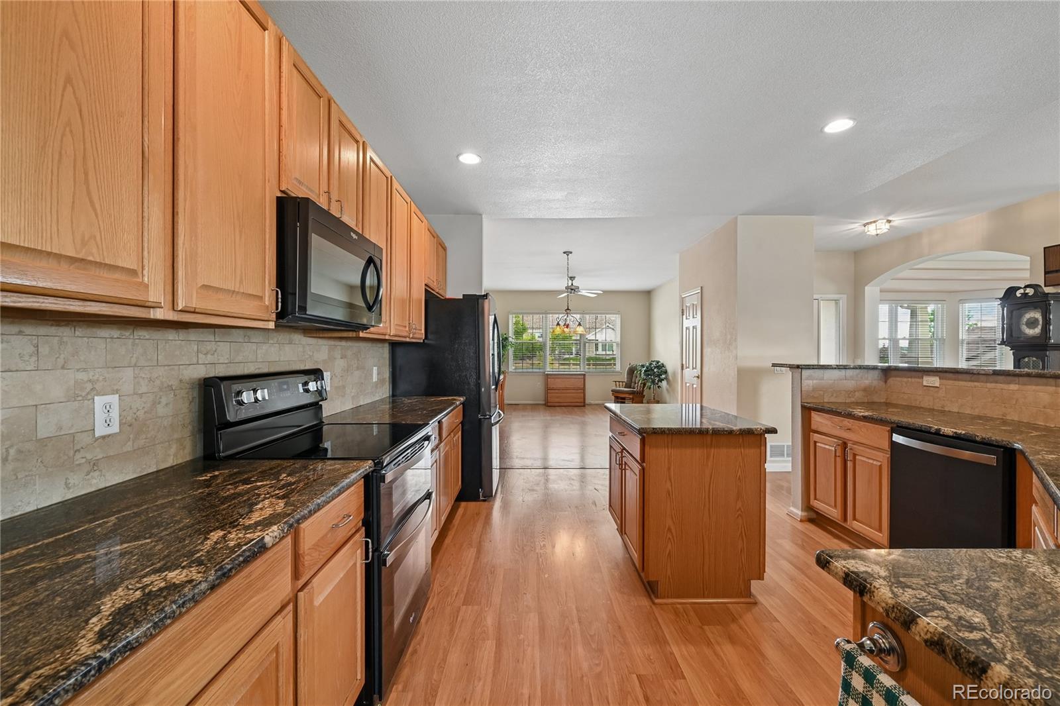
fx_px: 442
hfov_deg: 100.4
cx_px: 530
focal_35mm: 15
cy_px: 353
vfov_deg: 77.3
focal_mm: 15
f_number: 10
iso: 400
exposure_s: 1/10
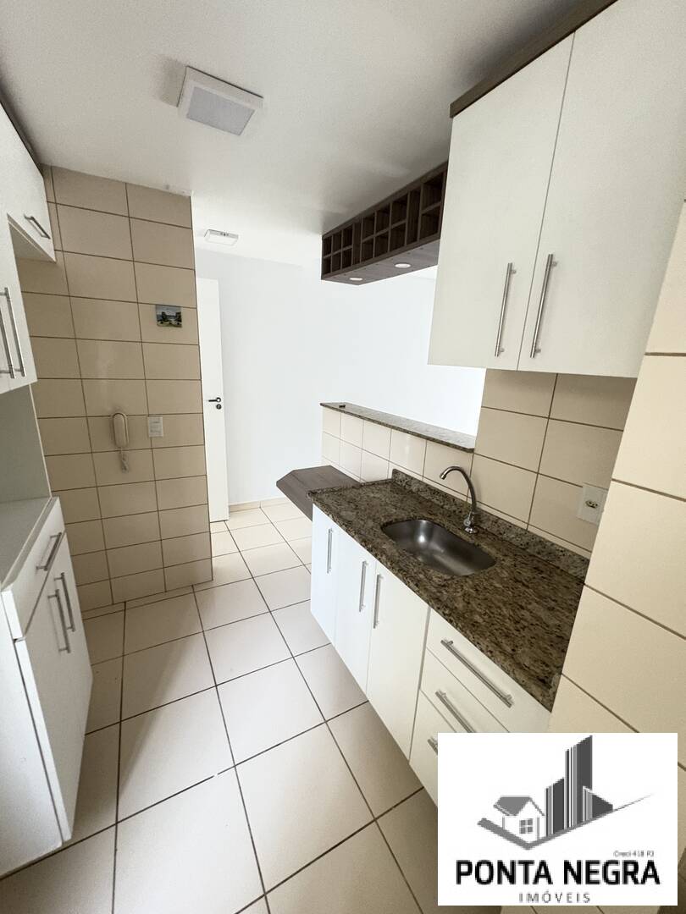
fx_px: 370
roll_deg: -1.6
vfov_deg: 102.1
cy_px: 457
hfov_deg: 85.7
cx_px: 343
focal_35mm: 14
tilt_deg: -8.1
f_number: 2.2
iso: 800
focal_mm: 2.22
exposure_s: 1/60
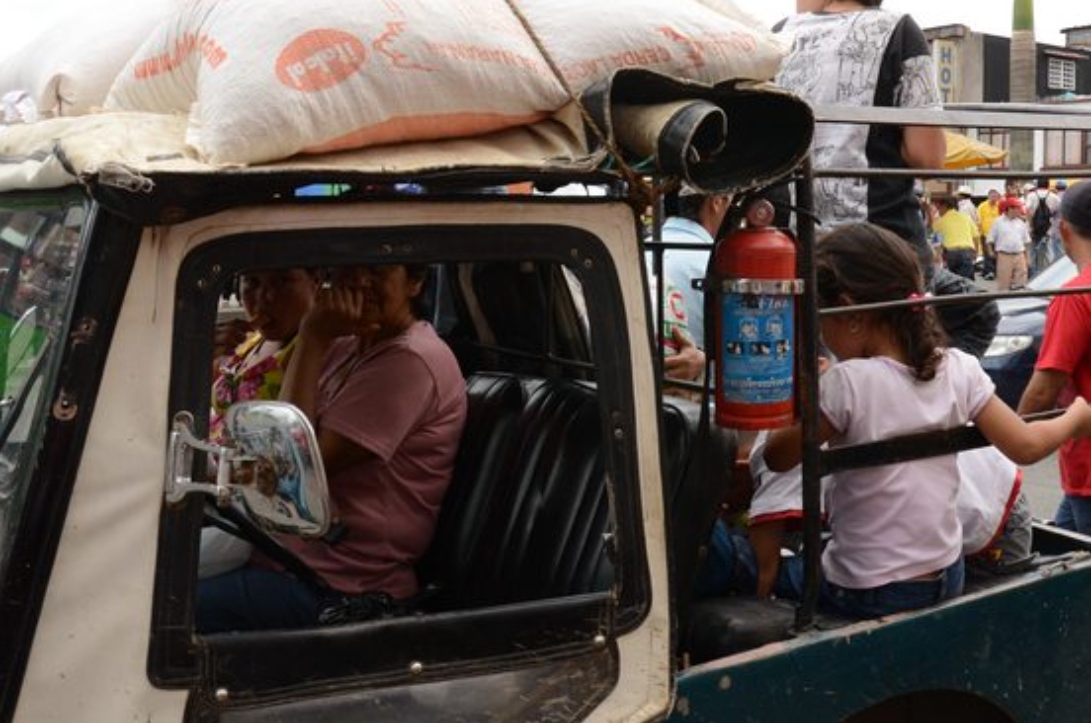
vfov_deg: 29.9
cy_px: 174
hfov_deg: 44.3
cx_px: 666
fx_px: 1331
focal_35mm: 44
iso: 500
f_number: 9
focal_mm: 18
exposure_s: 1/320
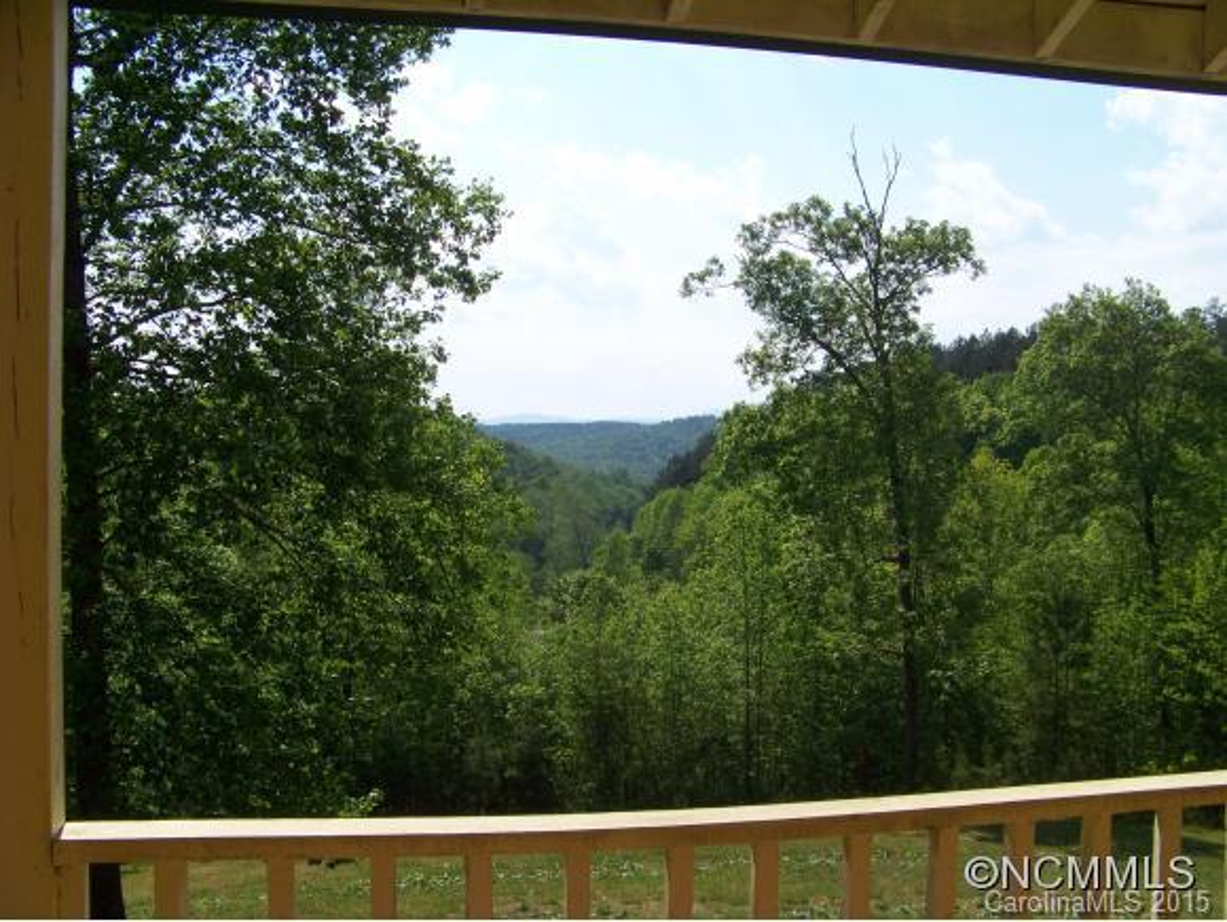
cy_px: 461
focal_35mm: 36
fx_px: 1277
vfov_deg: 39.7
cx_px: 614
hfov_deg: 51.3
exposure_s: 1/800
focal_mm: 5.85
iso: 67
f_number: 4
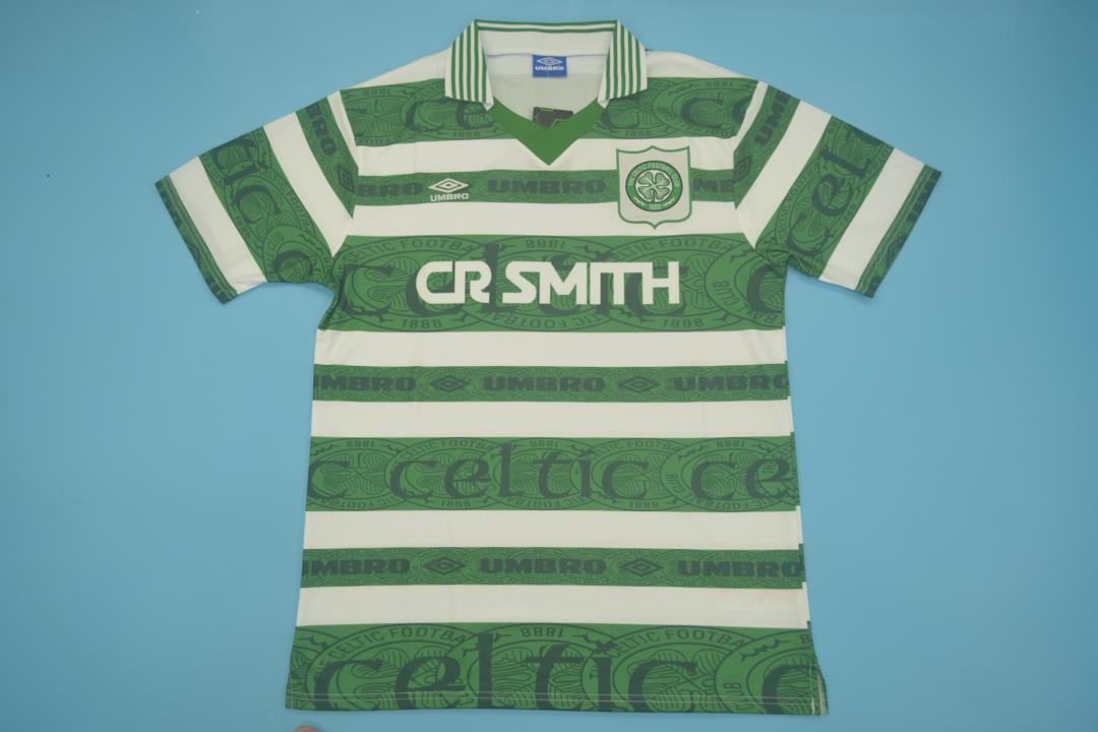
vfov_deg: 43.6
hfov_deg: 61.9
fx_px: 915
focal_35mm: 30
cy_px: 366
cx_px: 549
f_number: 3.8
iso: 200
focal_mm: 20
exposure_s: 1/160
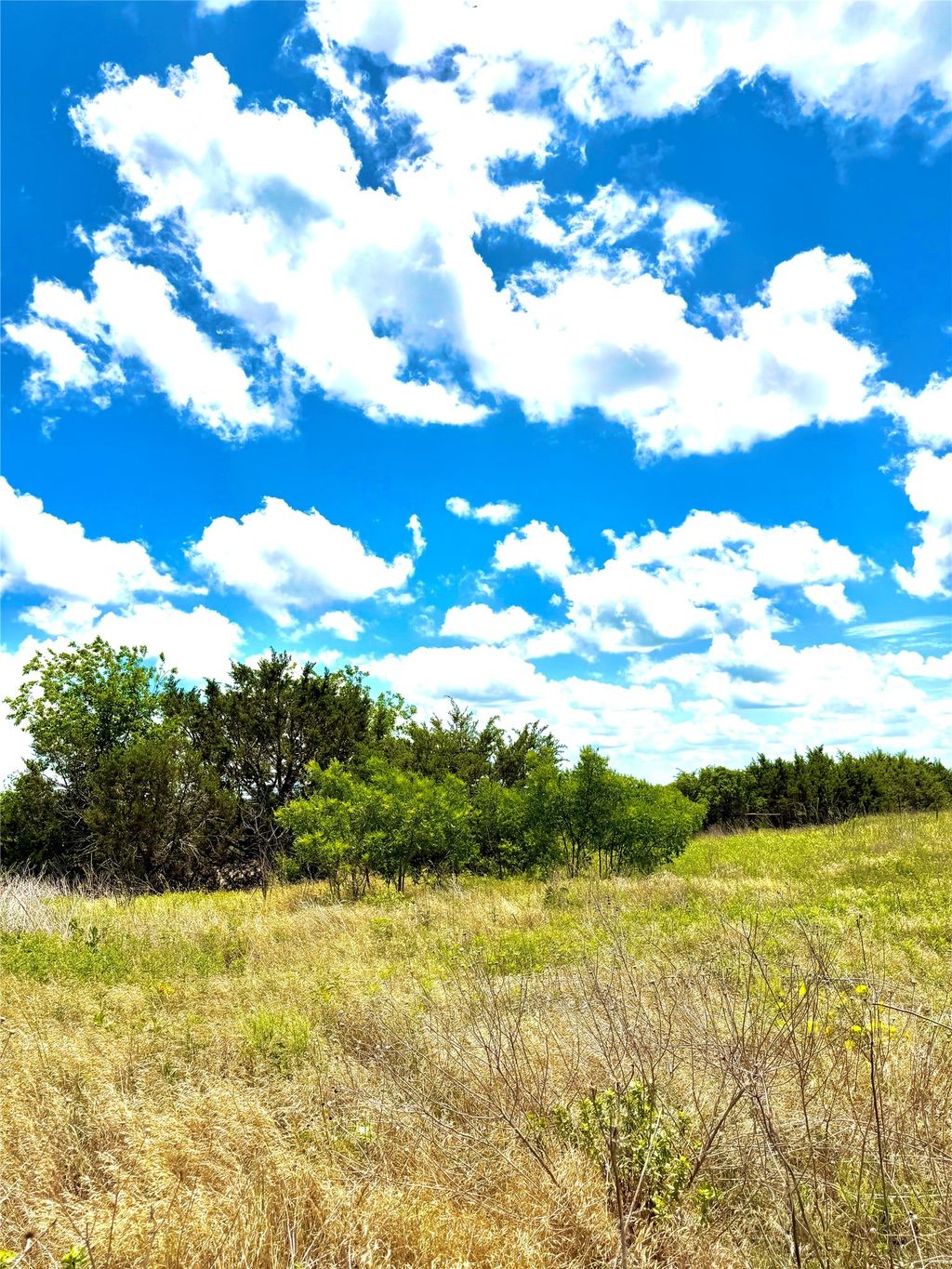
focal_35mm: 24
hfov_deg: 56.8
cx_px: 476
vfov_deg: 71.6
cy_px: 634
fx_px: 880
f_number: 1.78
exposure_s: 1/14286
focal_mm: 6.76
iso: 80
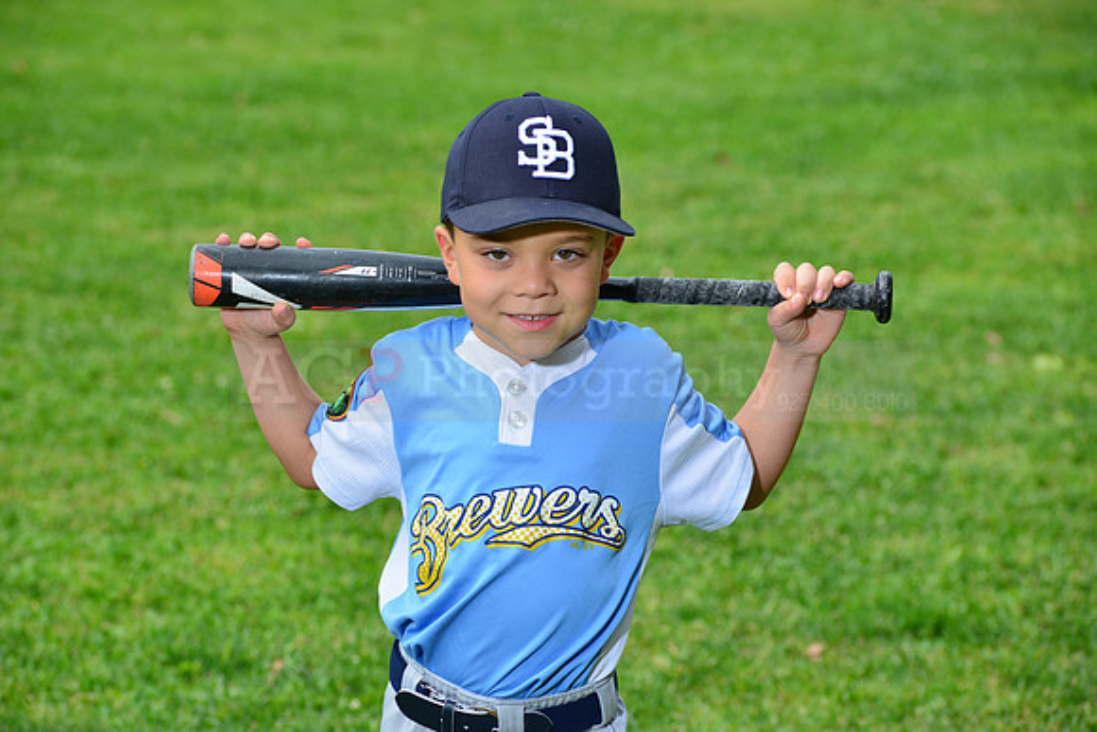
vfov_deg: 8.6
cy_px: 366
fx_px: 4876
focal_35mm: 160
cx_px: 548
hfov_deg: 12.8
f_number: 10
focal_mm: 160
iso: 160
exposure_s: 1/200
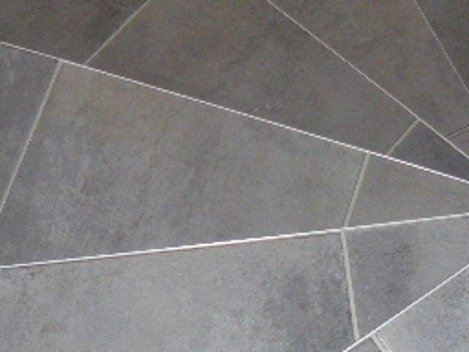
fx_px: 1219
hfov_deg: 21.7
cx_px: 183
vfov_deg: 16.4
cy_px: 174
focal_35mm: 90
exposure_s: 1/50
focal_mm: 6.3
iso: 400
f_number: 3.5
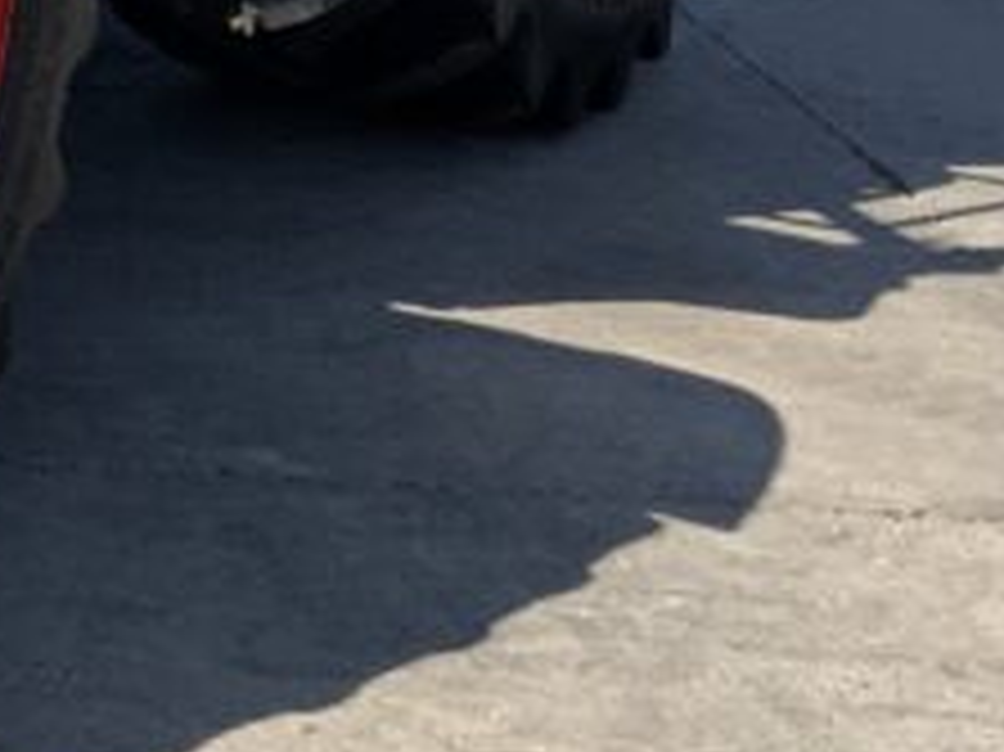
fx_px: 3855
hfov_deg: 14.0
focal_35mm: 133
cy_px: -563
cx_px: -428
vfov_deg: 10.5
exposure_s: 1/1490
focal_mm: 3
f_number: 1.8
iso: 16
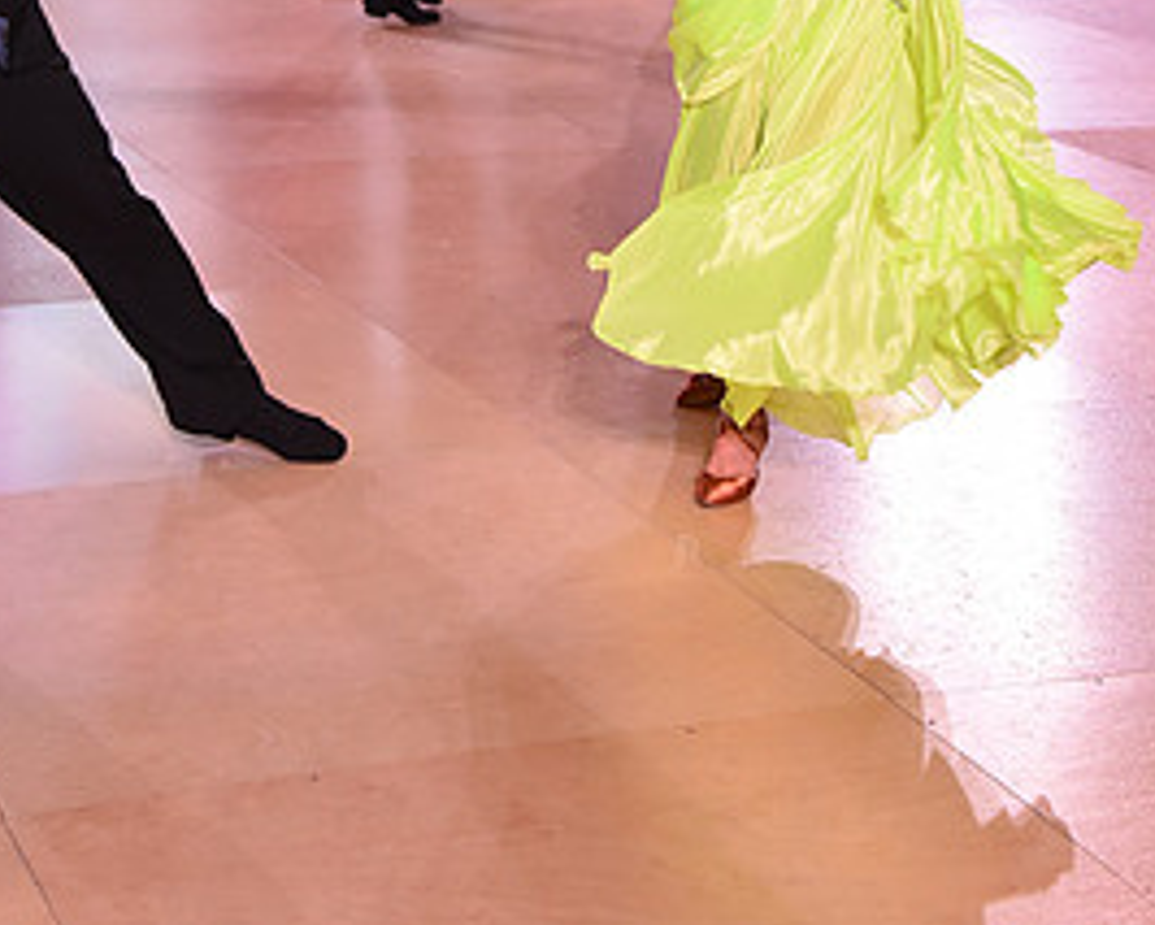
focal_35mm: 94
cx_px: 502
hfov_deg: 20.4
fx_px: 3214
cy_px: -321
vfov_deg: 15.5
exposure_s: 1/320
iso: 2500
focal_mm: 46
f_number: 6.3
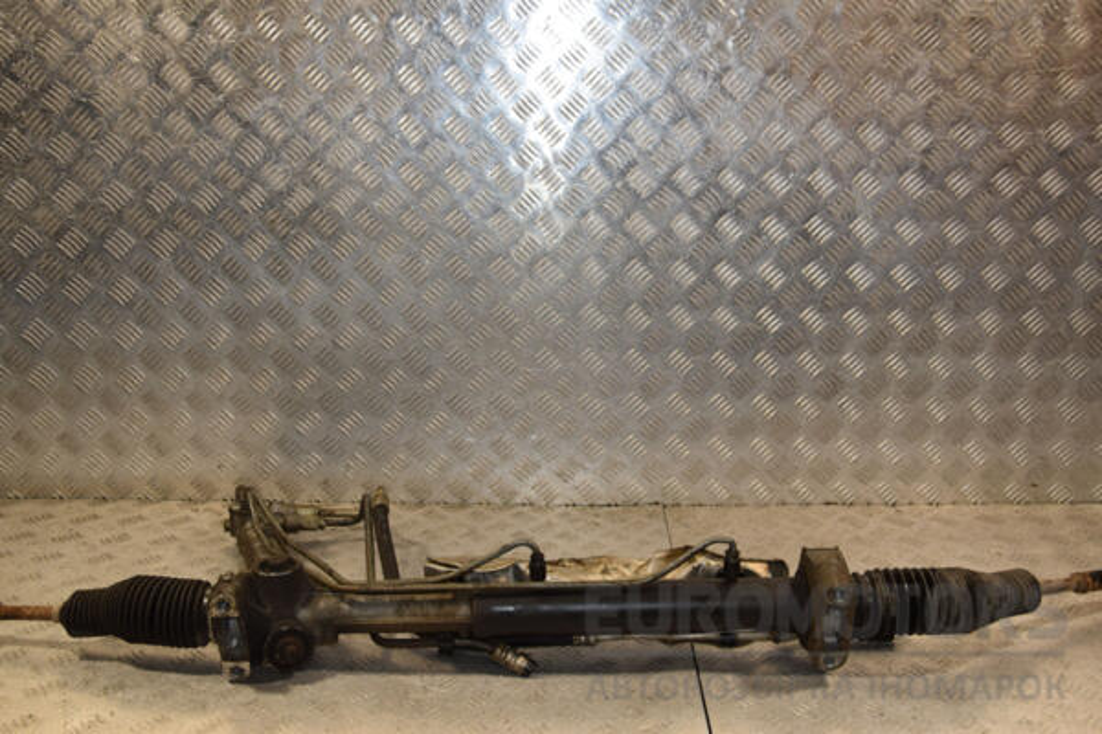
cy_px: 367
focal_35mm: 39
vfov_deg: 34.2
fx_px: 1194
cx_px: 551
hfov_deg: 49.6
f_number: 6.3
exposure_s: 1/200
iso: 800
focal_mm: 26
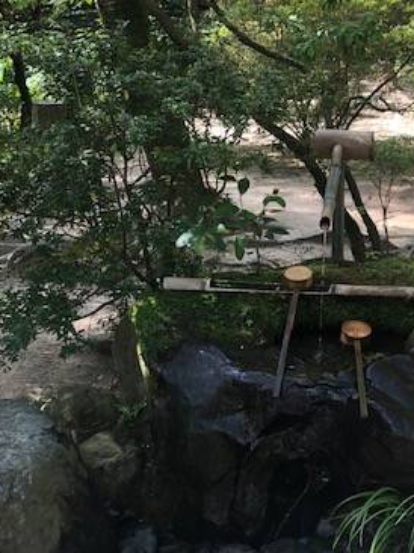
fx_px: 782
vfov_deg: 38.7
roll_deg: +2.5
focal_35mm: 49
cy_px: 338
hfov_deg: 29.3
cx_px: 292
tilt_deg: -23.4
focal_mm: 3.99
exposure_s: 1/120
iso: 32
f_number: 1.8
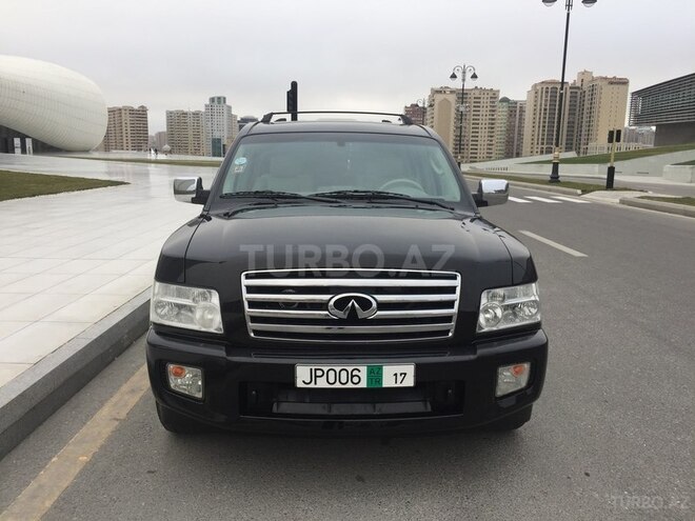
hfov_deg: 61.7
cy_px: 260
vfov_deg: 48.2
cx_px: 348
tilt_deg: -9.8
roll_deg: -1.1
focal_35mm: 29
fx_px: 582
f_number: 2.2
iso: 32
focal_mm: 4.15
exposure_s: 1/213
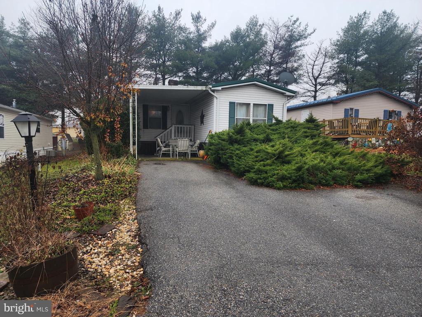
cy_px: 158
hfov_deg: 73.9
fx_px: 280
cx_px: 211
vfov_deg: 58.9
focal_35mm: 23
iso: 16
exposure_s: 1/180
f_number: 1.8
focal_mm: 6.4
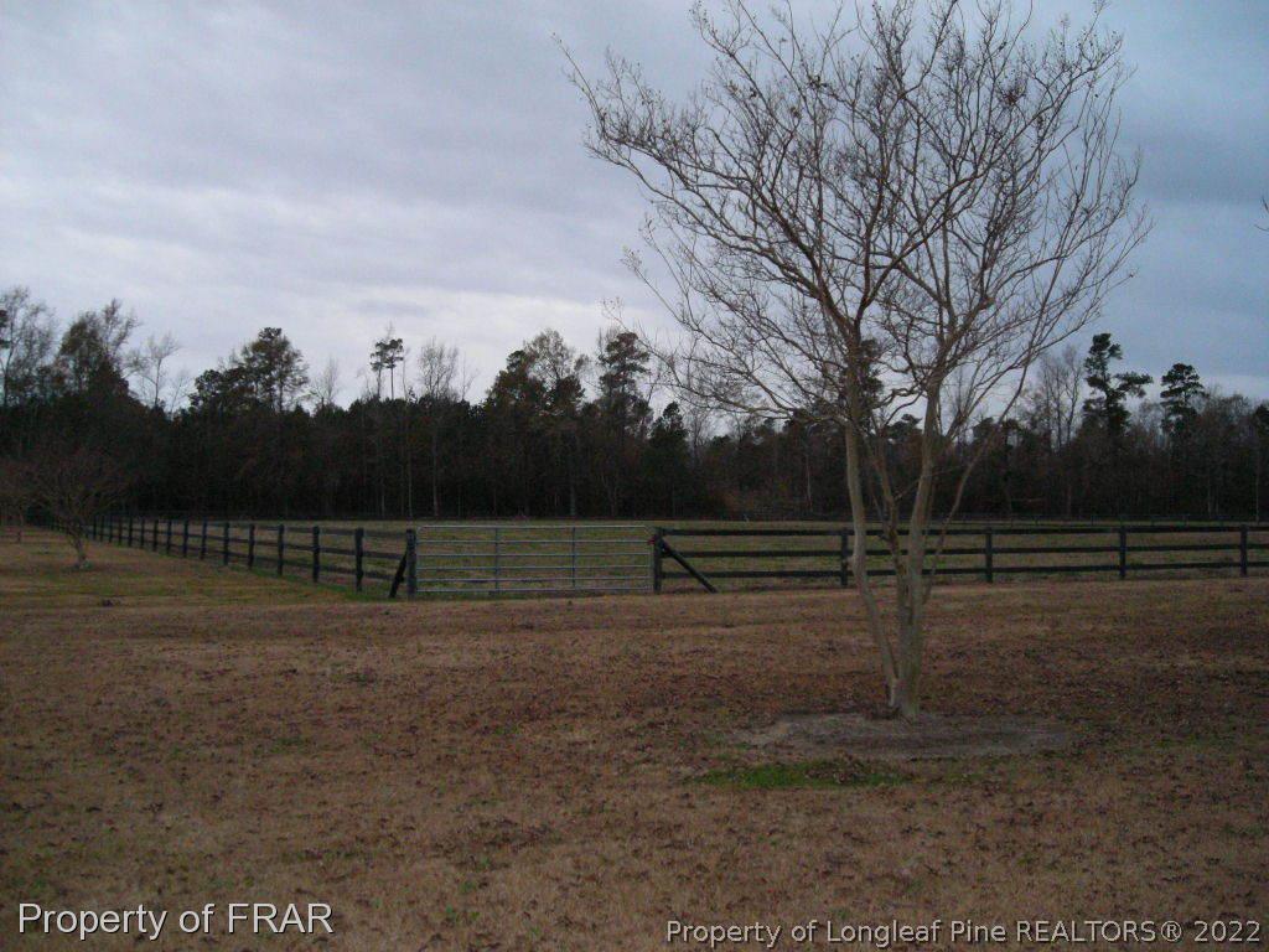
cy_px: 476
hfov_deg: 49.0
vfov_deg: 37.7
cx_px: 634
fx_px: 1393
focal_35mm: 38
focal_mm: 6.3
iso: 293
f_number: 3.2
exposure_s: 1/60
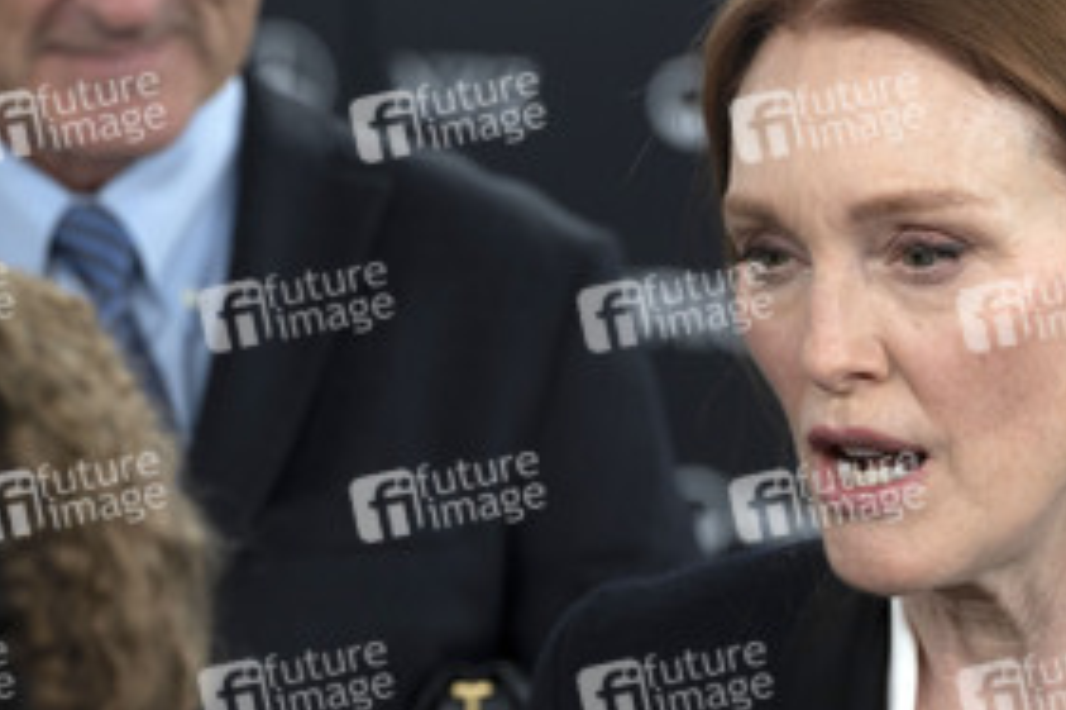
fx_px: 6126
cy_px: 402
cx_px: 726
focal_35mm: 207
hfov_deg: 9.9
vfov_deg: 6.6
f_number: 6.3
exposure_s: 1/500
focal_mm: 129
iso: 2000
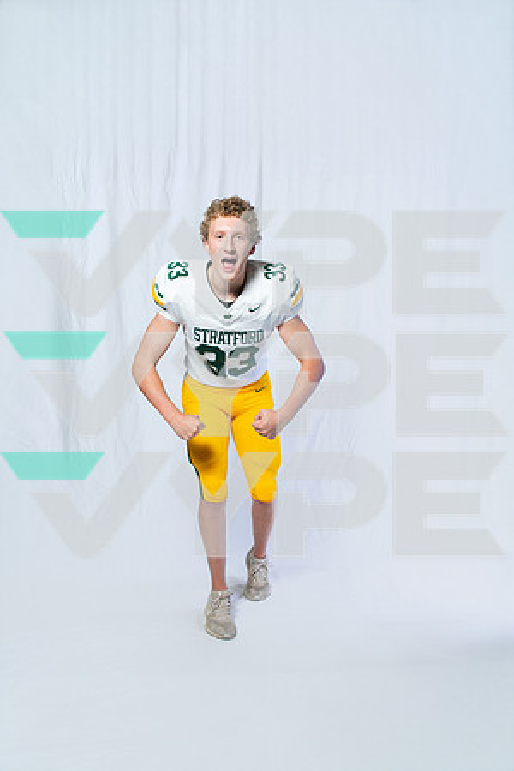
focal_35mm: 33
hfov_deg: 40.0
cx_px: 257
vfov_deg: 57.2
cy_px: 386
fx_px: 707
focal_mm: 33
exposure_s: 1/250
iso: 500
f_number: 8
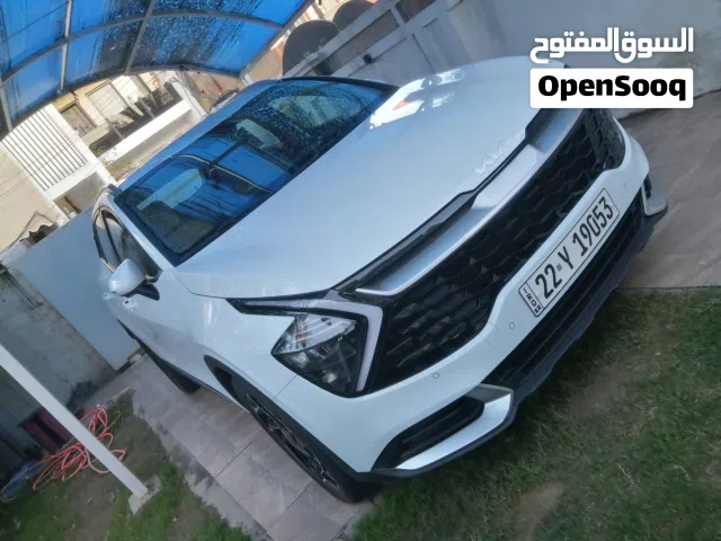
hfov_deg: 67.3
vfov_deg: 53.1
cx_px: 360
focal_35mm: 26
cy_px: 270
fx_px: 542
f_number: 1.8
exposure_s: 1/60
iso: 64
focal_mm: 3.95
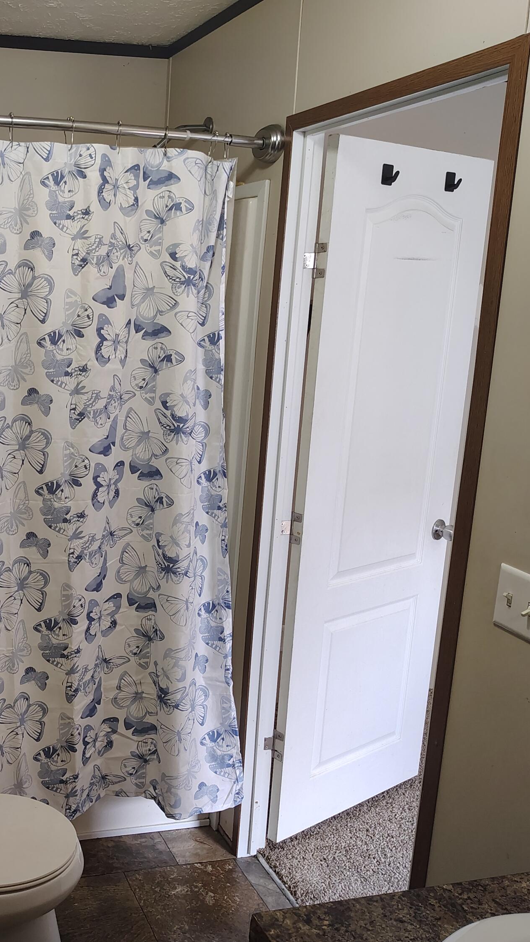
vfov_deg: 56.6
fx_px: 875
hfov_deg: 31.4
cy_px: 473
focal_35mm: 35
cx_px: 11
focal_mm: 5.56
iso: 806
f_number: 1.8
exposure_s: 1/60
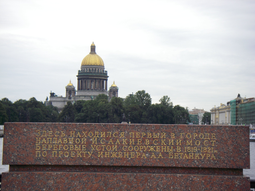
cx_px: 128
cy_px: 96
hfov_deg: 23.6
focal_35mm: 83
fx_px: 611
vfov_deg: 17.8
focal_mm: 13.8
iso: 64
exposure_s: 1/125
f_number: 3.9
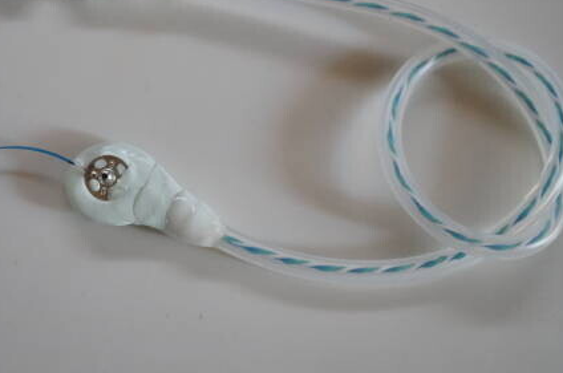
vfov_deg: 19.8
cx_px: 198
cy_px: 104
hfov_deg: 29.5
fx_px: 1061
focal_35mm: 68
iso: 1250
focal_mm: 30
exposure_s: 1/60
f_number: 4
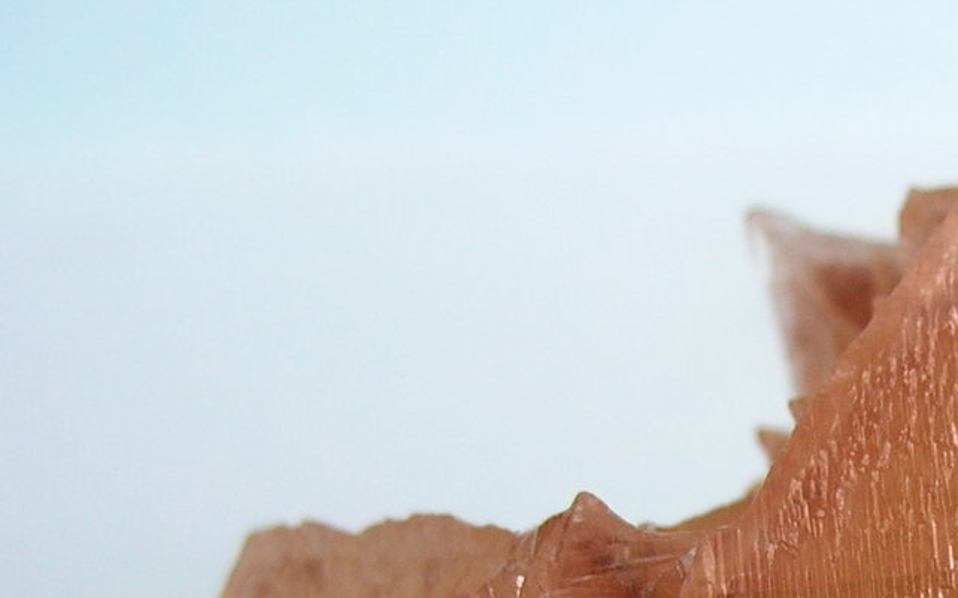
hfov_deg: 20.6
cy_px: 872
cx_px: 1110
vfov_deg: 13.1
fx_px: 2480
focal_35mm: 95
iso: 50
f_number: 2.7
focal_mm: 6
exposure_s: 1/10.1
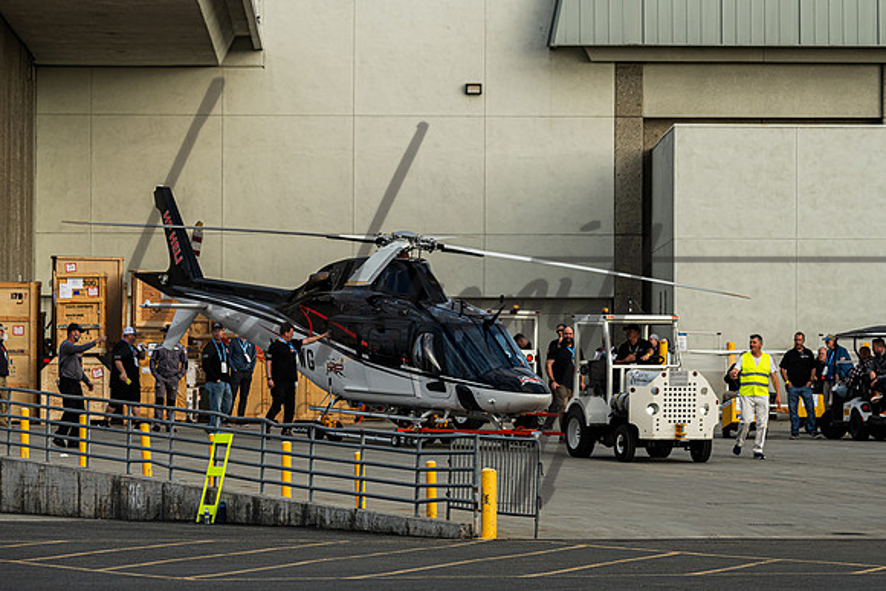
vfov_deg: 5.9
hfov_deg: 8.9
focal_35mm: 232
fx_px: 5718
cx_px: 479
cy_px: 234
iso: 125
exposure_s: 1/250
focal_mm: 180
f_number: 7.1
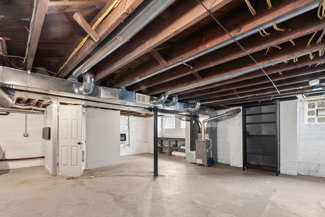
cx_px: 168
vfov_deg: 69.7
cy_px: 130
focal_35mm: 17
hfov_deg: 93.2
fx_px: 153
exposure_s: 1/3.33
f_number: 11
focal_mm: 14
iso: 50
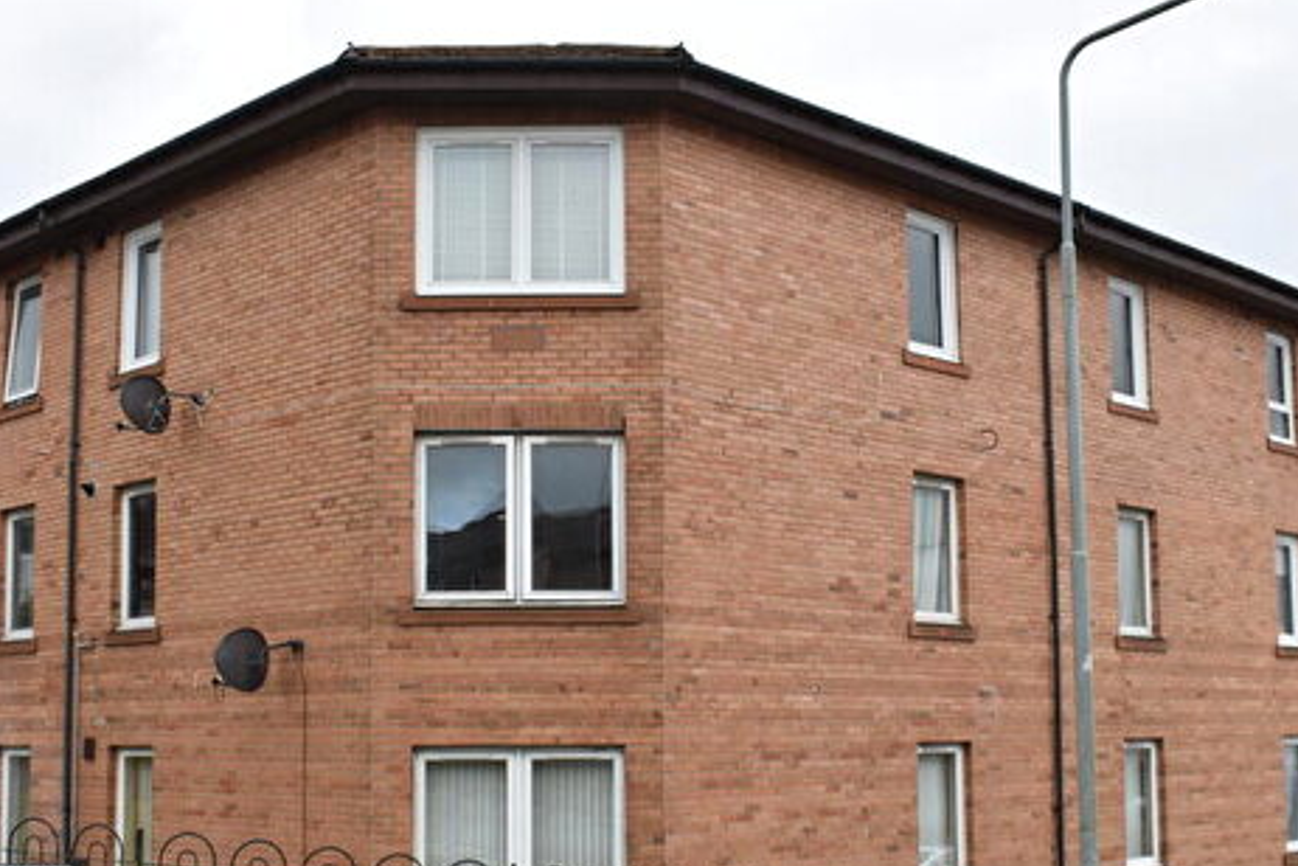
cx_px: 641
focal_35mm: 50
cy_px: 527
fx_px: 1803
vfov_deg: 26.9
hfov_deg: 39.6
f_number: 6.3
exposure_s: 1/200
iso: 100
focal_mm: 22
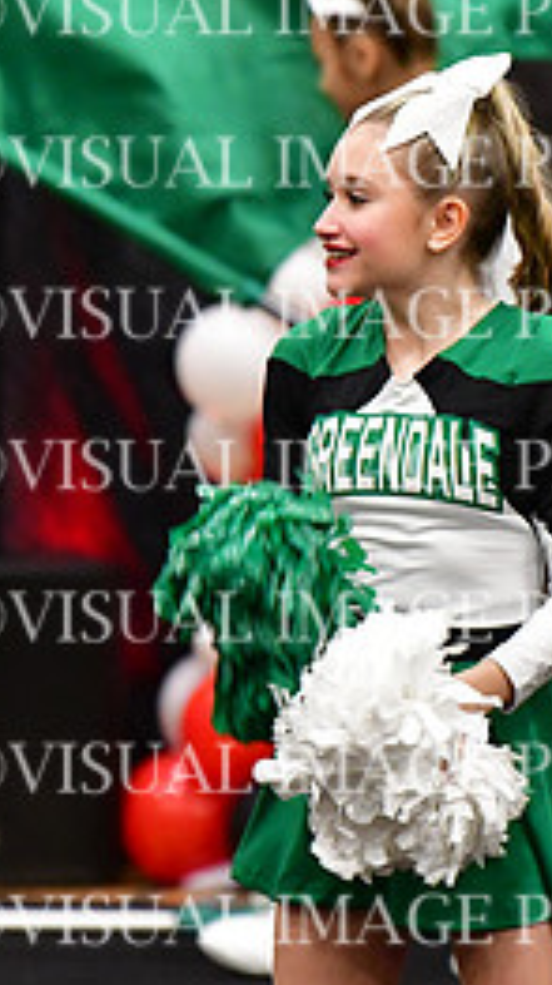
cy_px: 389
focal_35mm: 697
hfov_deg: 1.7
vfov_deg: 3.1
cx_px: 496
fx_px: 18172
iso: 5000
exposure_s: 1/500
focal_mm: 200
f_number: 3.5
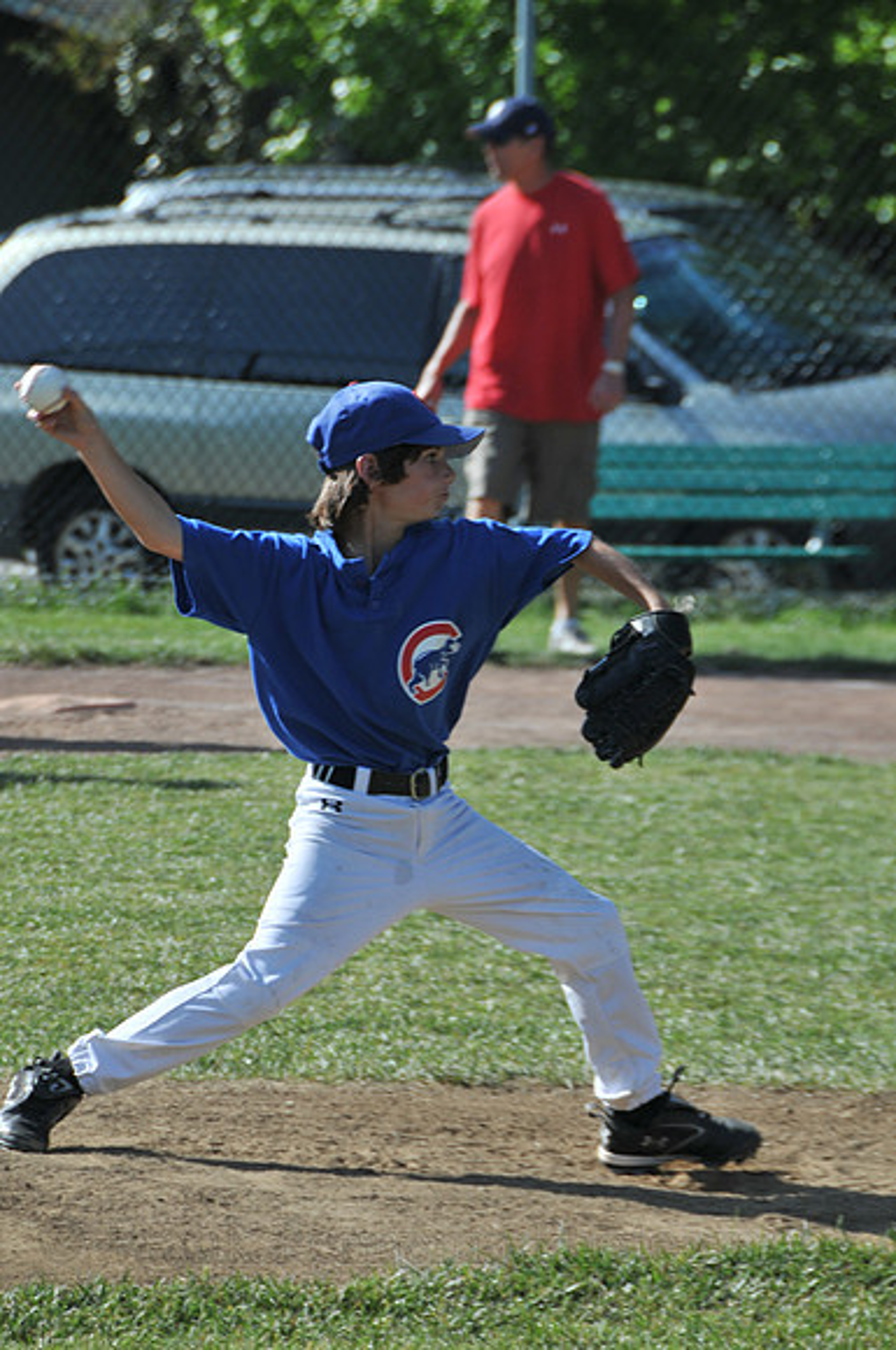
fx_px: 11233
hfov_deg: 4.6
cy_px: 675
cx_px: 448
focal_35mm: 300
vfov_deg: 6.9
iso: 200
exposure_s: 1/250
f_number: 8
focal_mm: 200
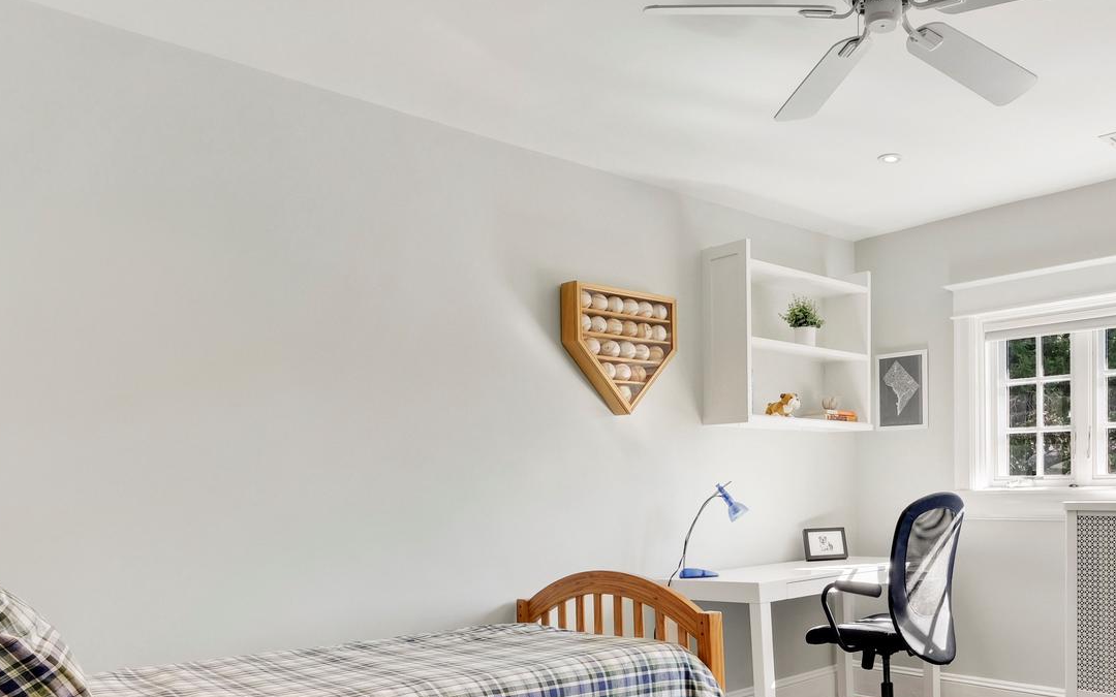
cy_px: 484
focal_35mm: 29
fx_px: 882
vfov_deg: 42.4
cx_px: 778
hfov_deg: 62.4
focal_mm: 10
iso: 400
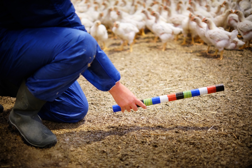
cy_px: 84
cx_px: 126
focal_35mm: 53
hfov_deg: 37.5
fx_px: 371
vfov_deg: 25.5
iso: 800
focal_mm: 35
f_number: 1.4
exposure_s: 1/50
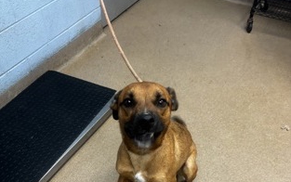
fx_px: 294
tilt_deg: -53.7
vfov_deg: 32.1
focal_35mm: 37
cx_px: 146
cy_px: 177
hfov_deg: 52.7
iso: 125
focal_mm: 5.96
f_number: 1.6
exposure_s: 1/62
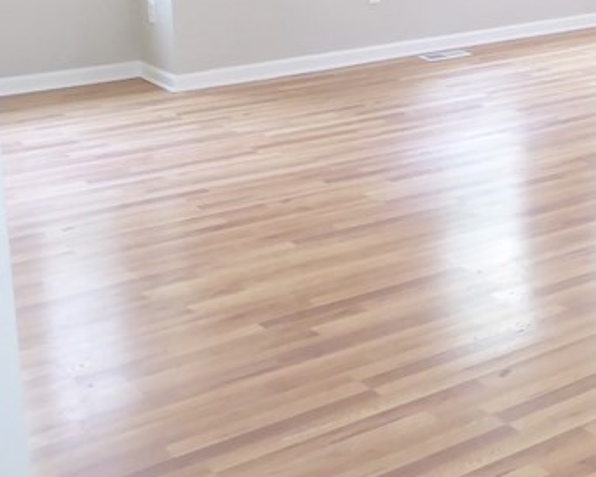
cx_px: 697
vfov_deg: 20.5
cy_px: 30
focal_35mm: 73
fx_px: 1288
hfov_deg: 23.9
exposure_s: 1/40
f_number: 3.3
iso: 400
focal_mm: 4.3
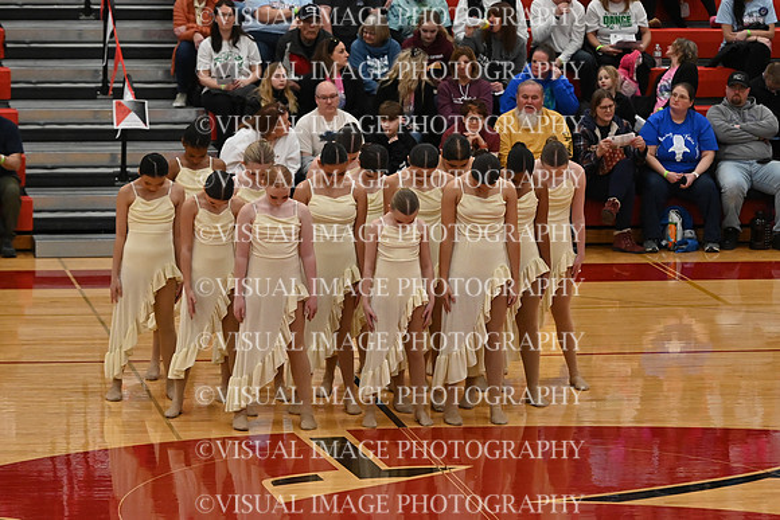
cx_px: 390
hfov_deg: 12.4
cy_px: 260
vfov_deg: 8.3
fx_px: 3576
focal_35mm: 165
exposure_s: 1/400
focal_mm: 110
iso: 5000
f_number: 4
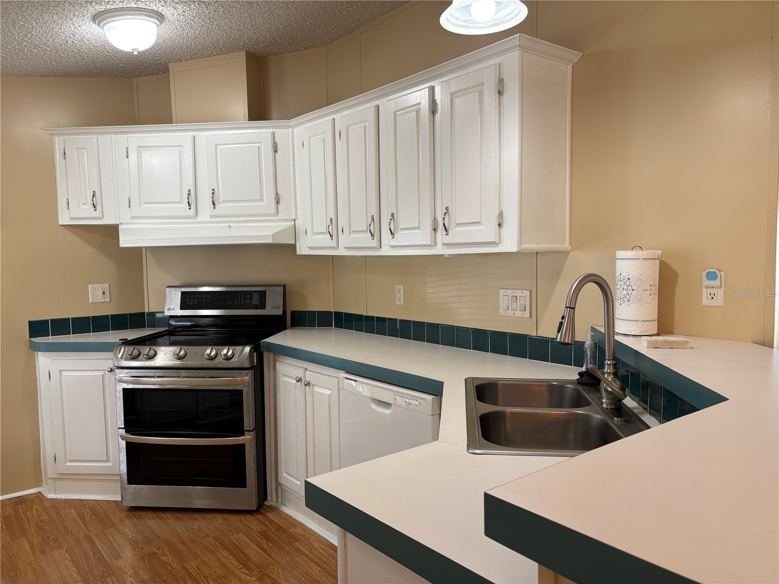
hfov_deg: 67.3
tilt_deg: -3.6
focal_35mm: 26
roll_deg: +1.7
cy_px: 292
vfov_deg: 53.1
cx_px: 390
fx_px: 585
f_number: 1.6
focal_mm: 5.96
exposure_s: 1/120
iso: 100
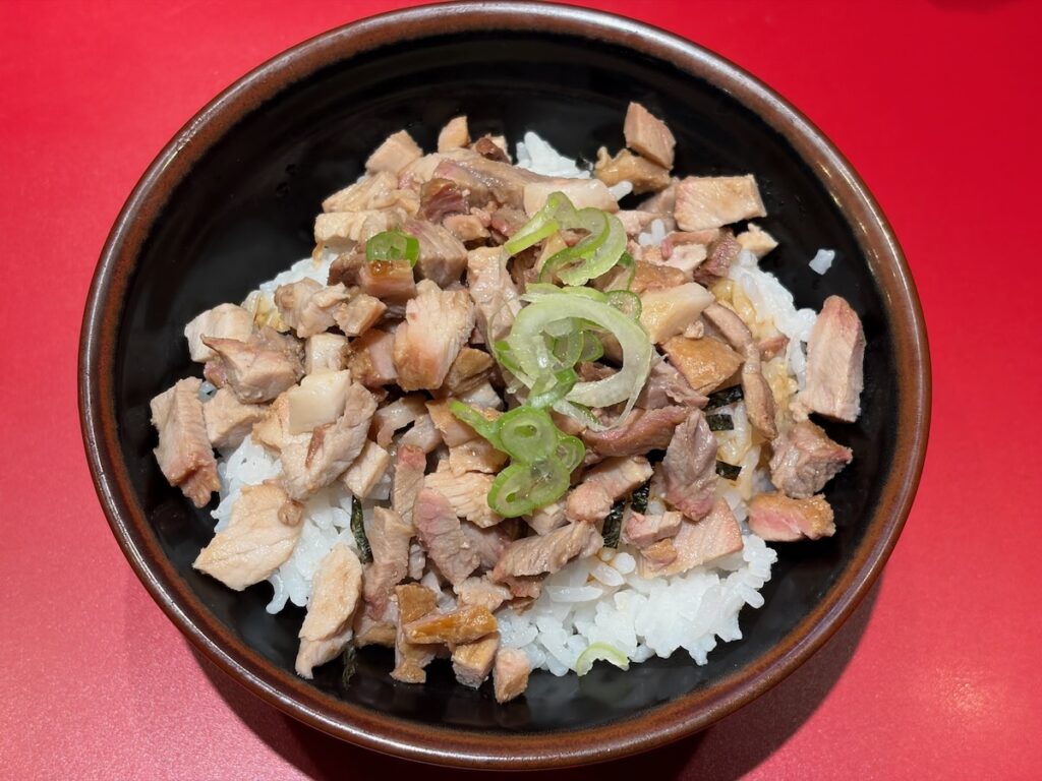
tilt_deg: -64.9
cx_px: 521
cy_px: 390
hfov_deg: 36.8
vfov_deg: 28.0
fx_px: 1565
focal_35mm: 52
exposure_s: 1/50
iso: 25
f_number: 1.6
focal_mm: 5.96
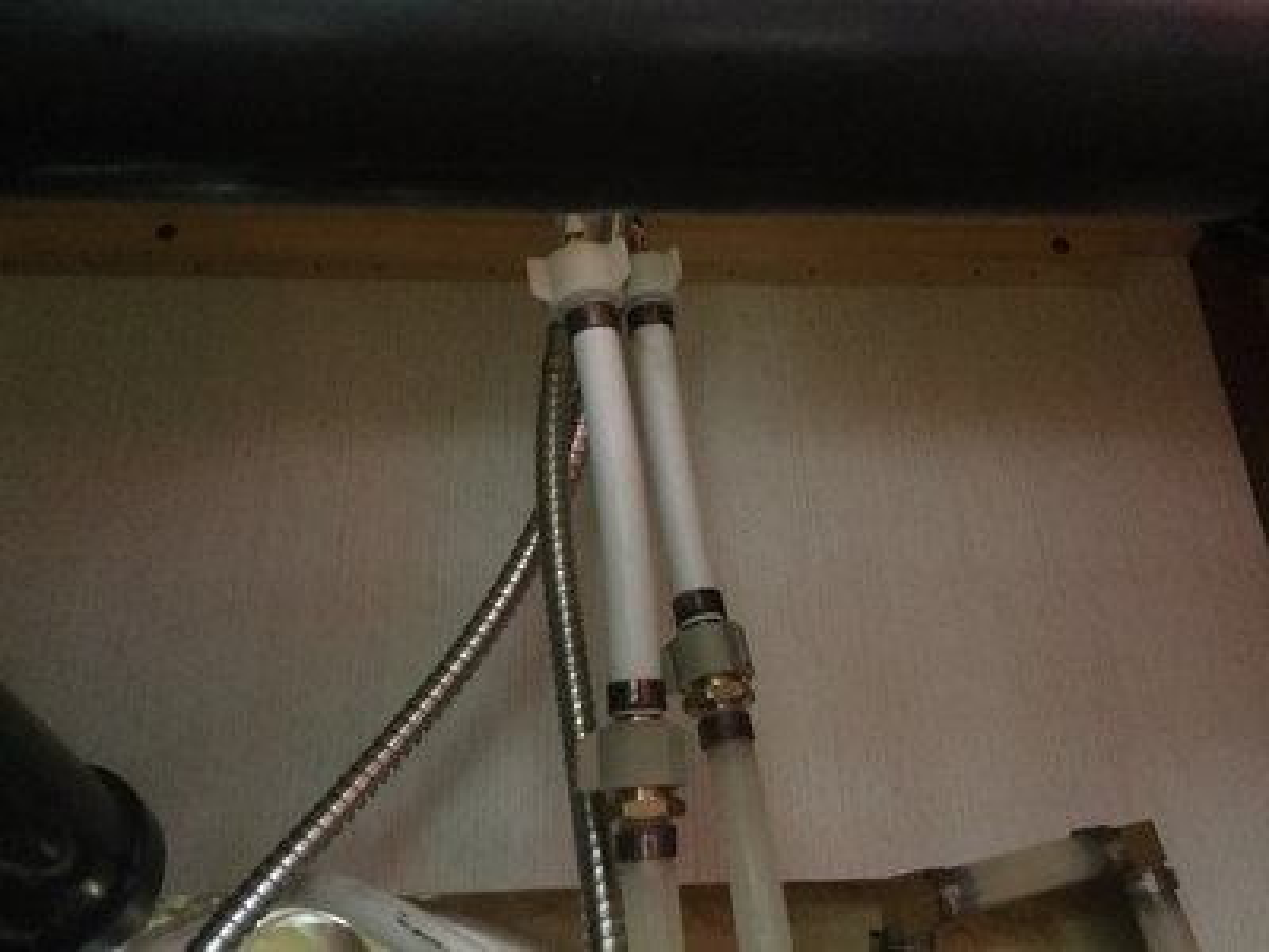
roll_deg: -2.0
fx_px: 1136
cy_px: 476
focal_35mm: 31
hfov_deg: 58.4
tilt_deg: +28.5
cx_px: 634
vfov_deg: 45.4
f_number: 2.4
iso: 800
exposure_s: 1/15
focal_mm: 3.3
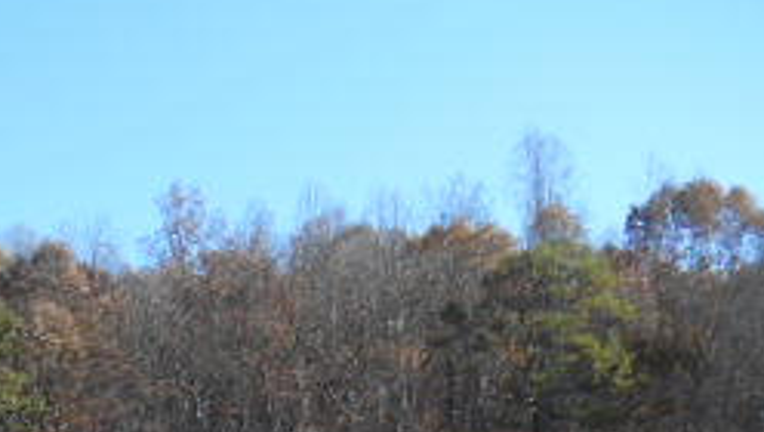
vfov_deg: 15.1
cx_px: -99
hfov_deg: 26.4
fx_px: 1480
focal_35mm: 73
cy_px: 694
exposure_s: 1/320
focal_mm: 4.7
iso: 80
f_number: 3.4
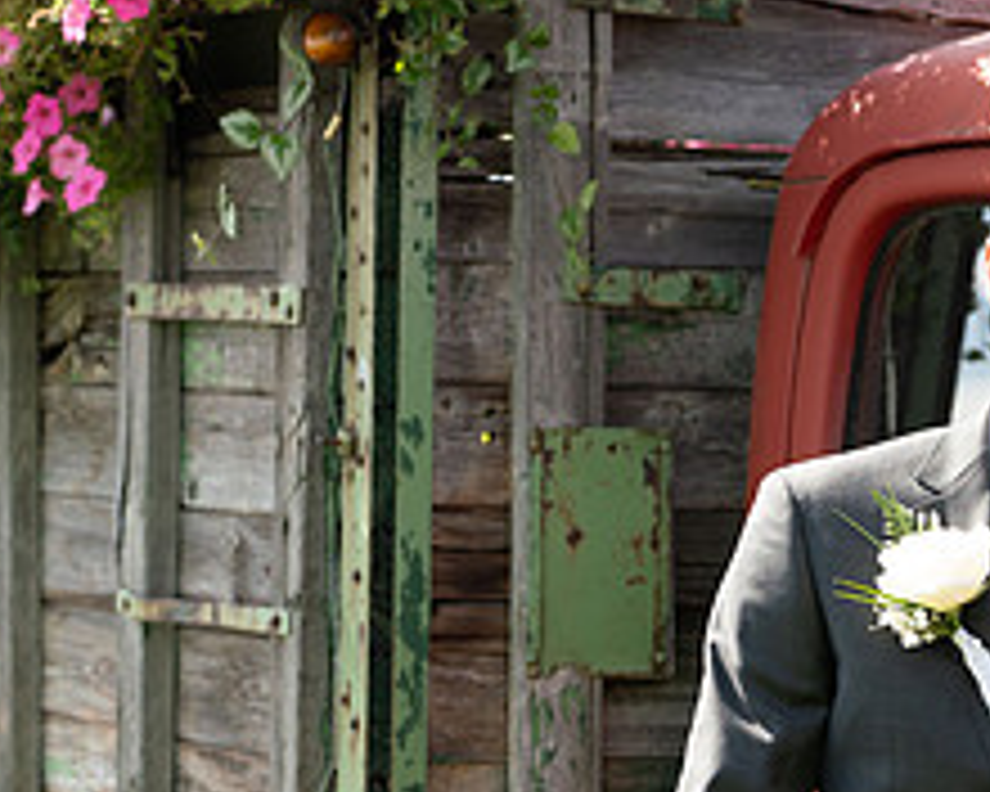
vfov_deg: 8.4
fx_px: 5362
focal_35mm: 183
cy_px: 704
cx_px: 1233
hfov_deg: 10.4
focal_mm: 74
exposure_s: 1/1000
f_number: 3.5
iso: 400
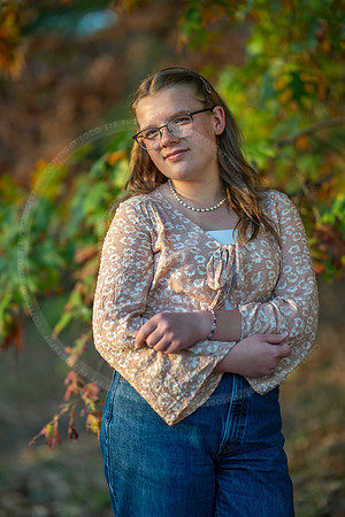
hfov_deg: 16.1
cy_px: 258
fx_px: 1222
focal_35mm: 85
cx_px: 172
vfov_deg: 23.9
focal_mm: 85
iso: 160
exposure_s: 1/640
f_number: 1.2
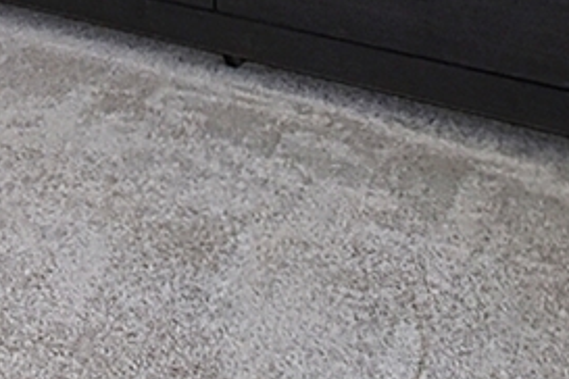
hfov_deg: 20.3
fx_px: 1407
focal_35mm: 89
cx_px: -231
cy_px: -614
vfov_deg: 11.6
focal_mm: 10
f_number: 5.6
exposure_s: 1/125
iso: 720
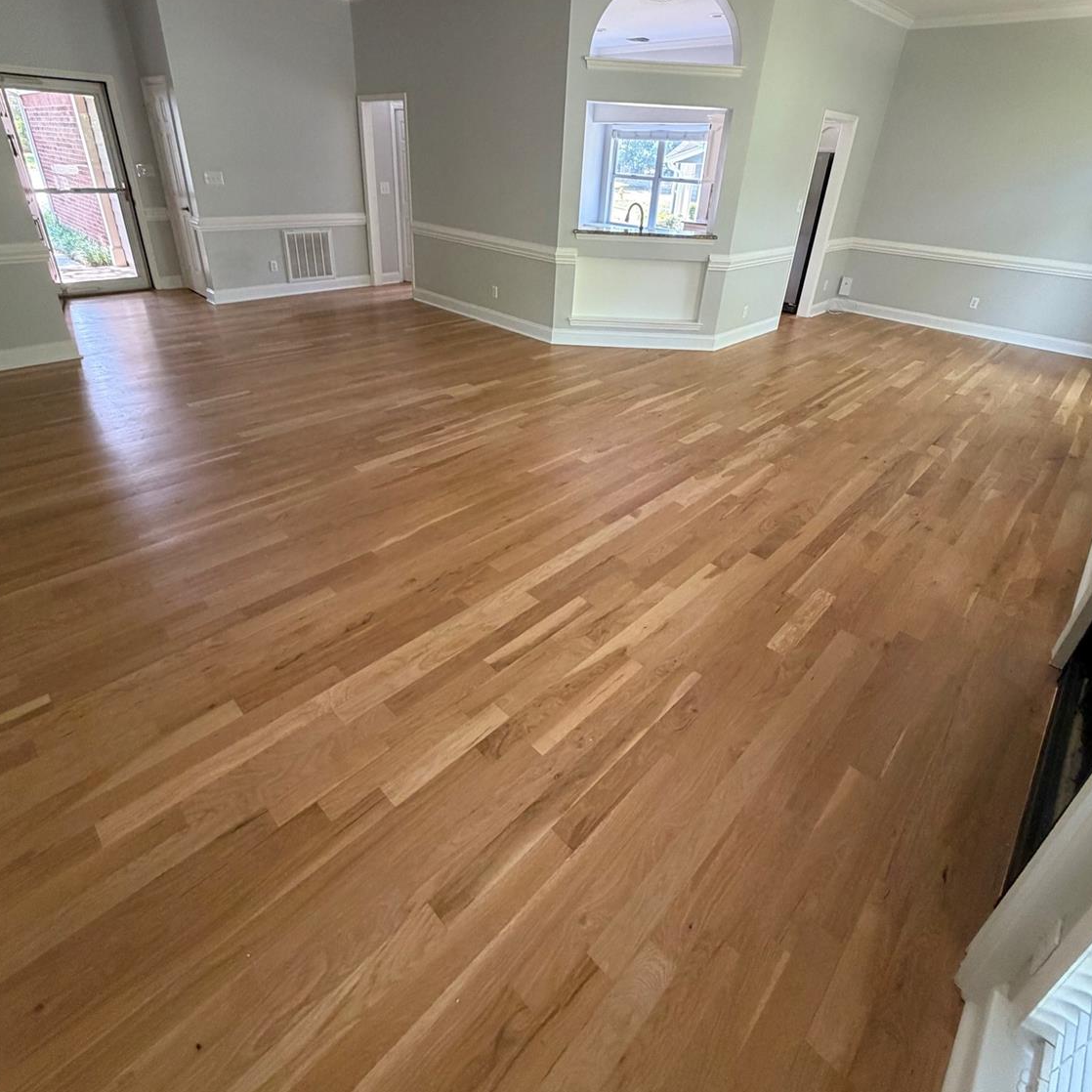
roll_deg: -2.9
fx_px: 607
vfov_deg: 83.3
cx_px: 540
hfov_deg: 84.0
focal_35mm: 17
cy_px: 458
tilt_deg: -26.7
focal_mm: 2.22
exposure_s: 1/65
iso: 320
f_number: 2.2
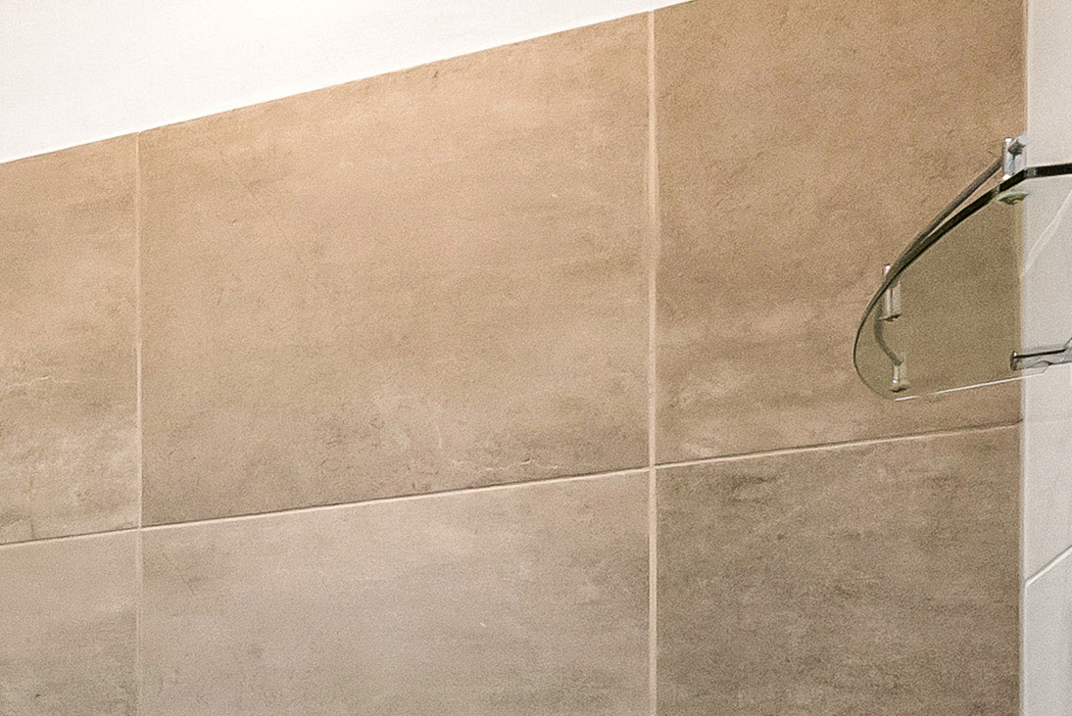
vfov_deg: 20.0
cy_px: 952
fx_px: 1847
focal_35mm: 62
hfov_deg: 20.9
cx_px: -901
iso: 2500
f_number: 9
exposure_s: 1/60
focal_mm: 16
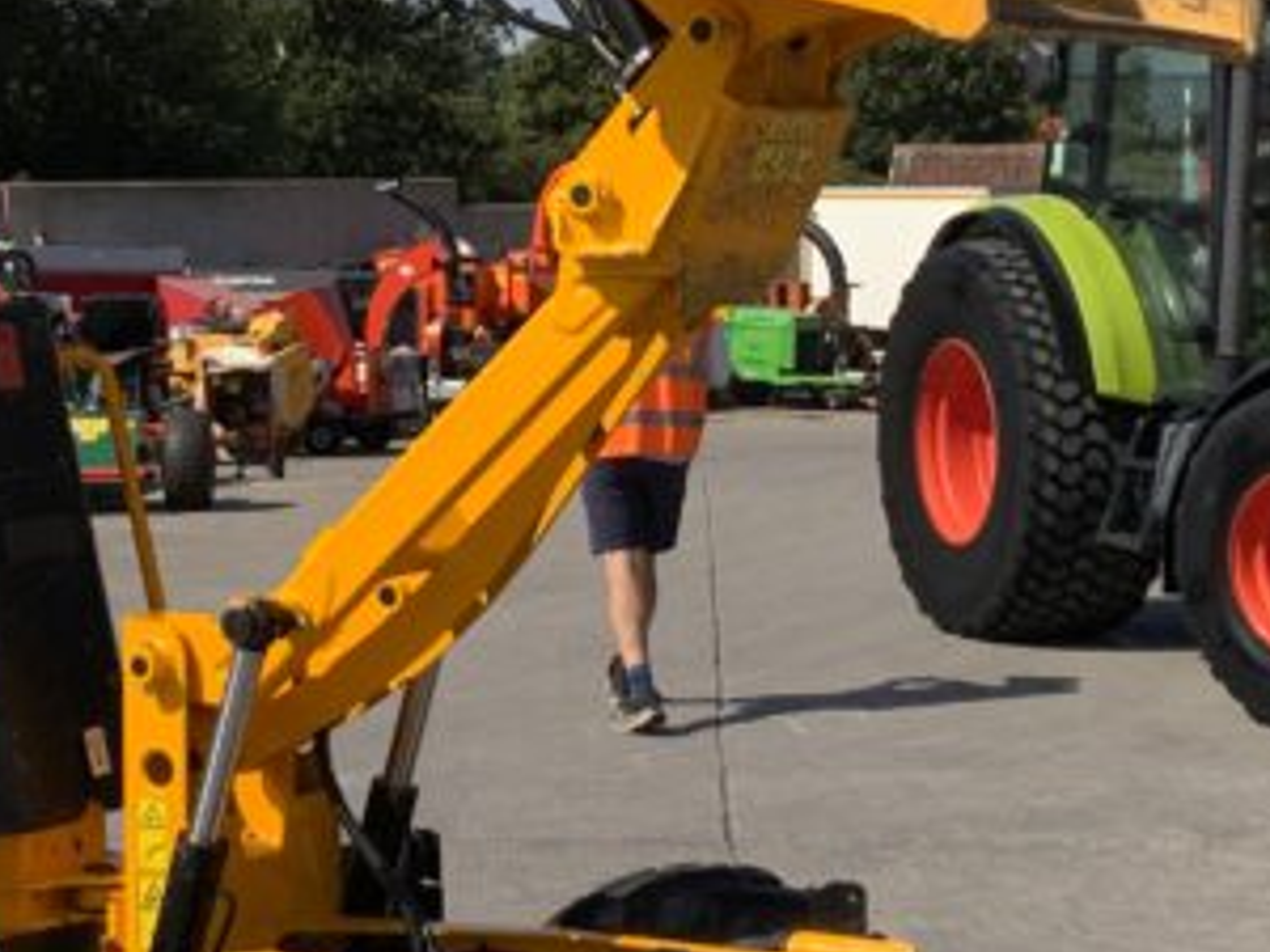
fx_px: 3632
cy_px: 292
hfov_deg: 19.8
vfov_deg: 14.9
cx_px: 555
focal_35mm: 99
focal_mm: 3
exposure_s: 1/1848
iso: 16
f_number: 1.8
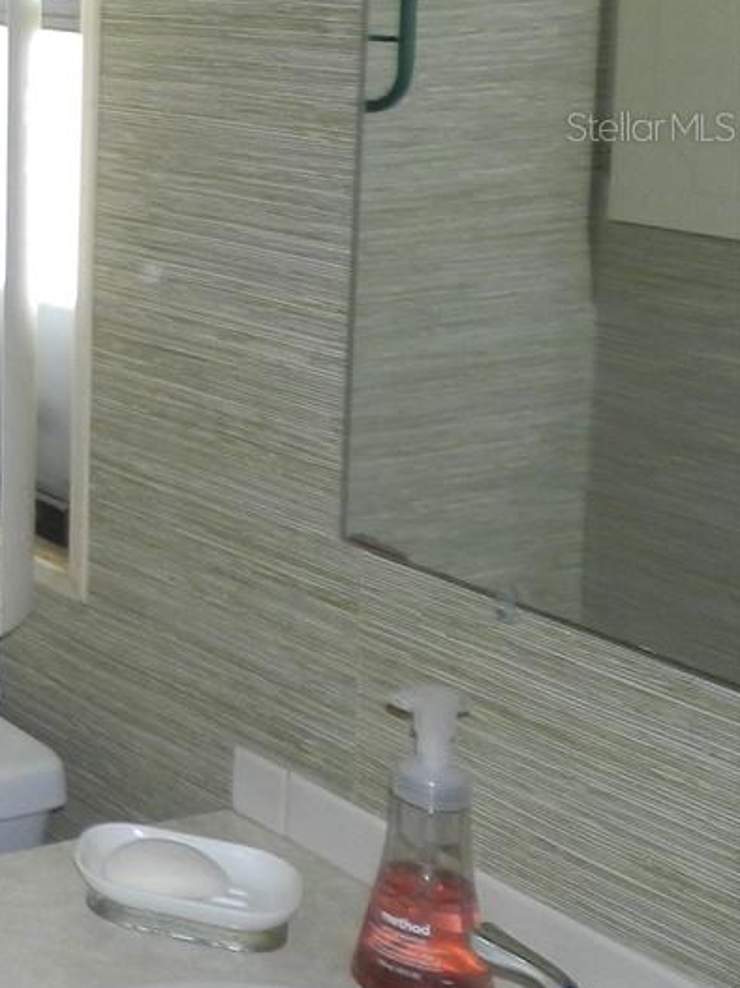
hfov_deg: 16.1
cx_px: -759
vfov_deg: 27.0
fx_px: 1997
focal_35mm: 70
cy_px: 126
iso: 200
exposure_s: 1/30
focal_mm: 4
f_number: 3.4
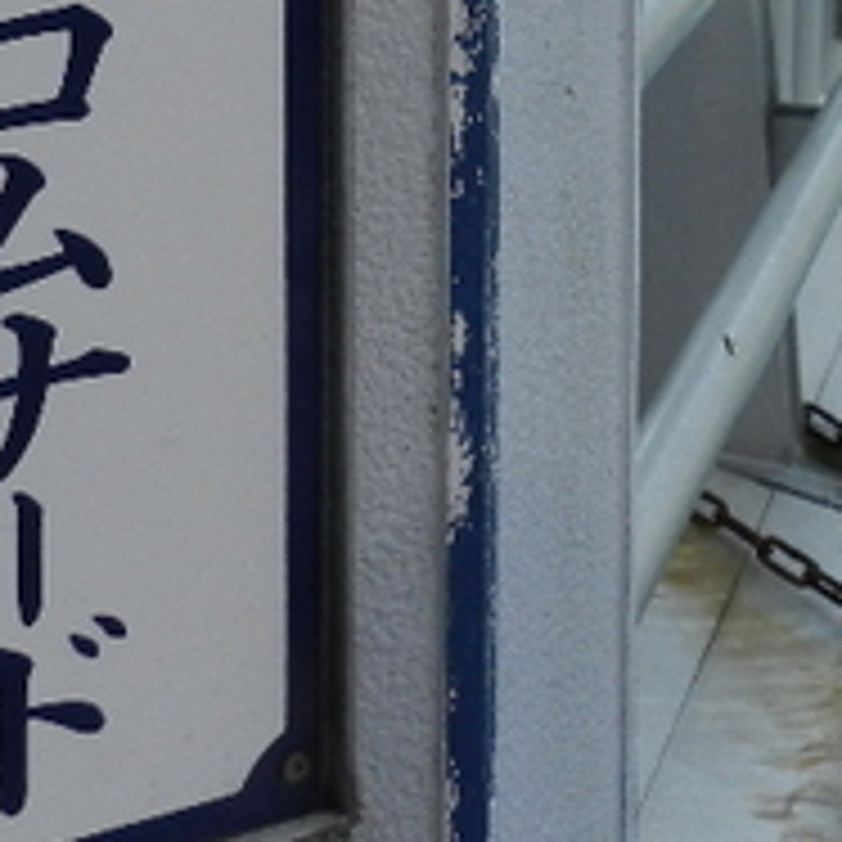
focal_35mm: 87
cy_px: -207
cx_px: 675
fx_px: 2394
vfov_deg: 18.7
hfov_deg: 19.7
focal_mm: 4
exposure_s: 1/1250
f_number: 3.4
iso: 160
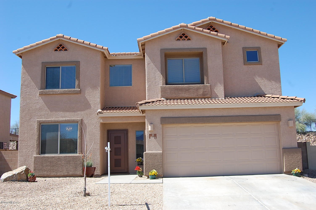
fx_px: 316
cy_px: 105
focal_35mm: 36
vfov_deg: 36.8
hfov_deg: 53.2
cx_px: 158
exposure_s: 1/250
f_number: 8
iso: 200
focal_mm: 24
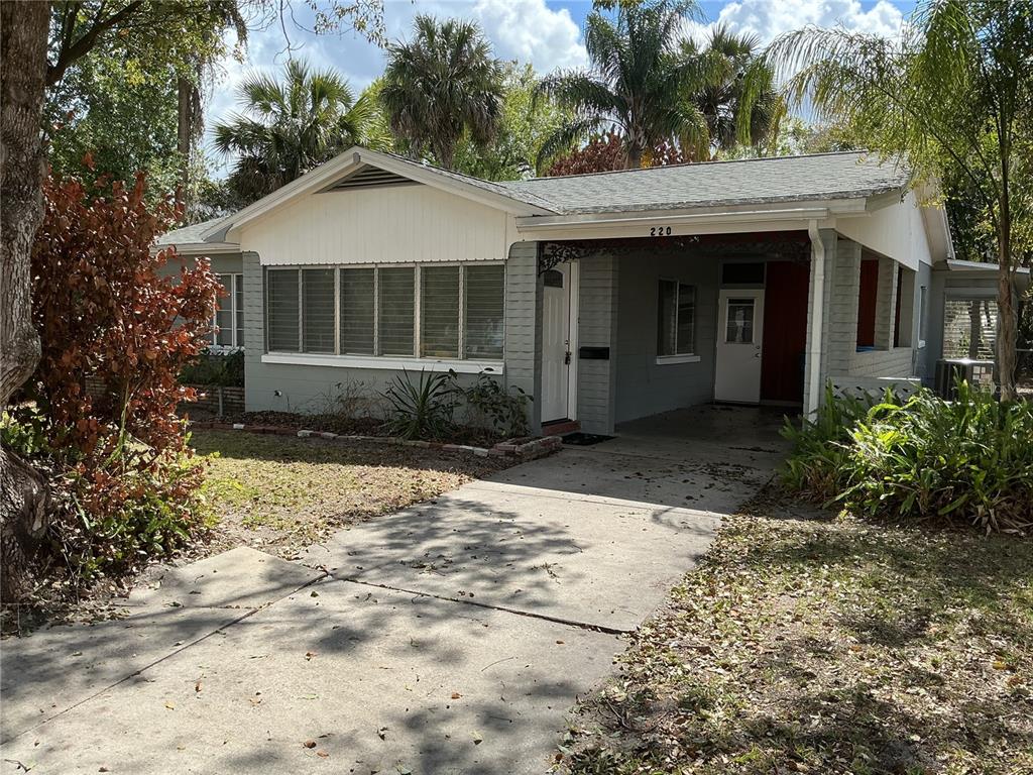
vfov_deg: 48.2
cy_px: 388
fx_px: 865
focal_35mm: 29
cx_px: 516
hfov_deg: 61.7
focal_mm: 3
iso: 25
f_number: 1.8
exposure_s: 1/1055
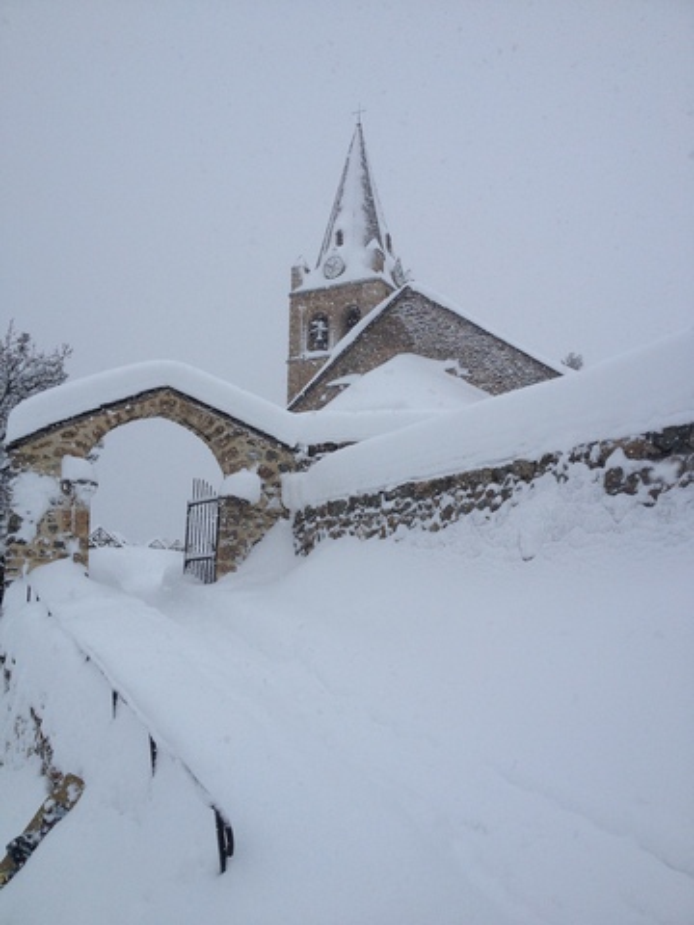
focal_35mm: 35
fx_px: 936
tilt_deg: +10.5
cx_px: 347
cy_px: 462
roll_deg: -1.8
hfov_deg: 40.7
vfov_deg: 52.6
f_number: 2.4
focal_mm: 4.28
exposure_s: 1/1175
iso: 50
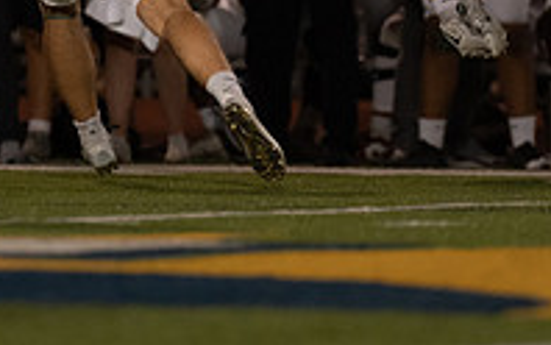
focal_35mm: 974
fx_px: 14634
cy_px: 6
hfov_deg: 2.2
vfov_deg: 1.4
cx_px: 358
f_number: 2.8
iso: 1000
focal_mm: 200
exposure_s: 1/1000
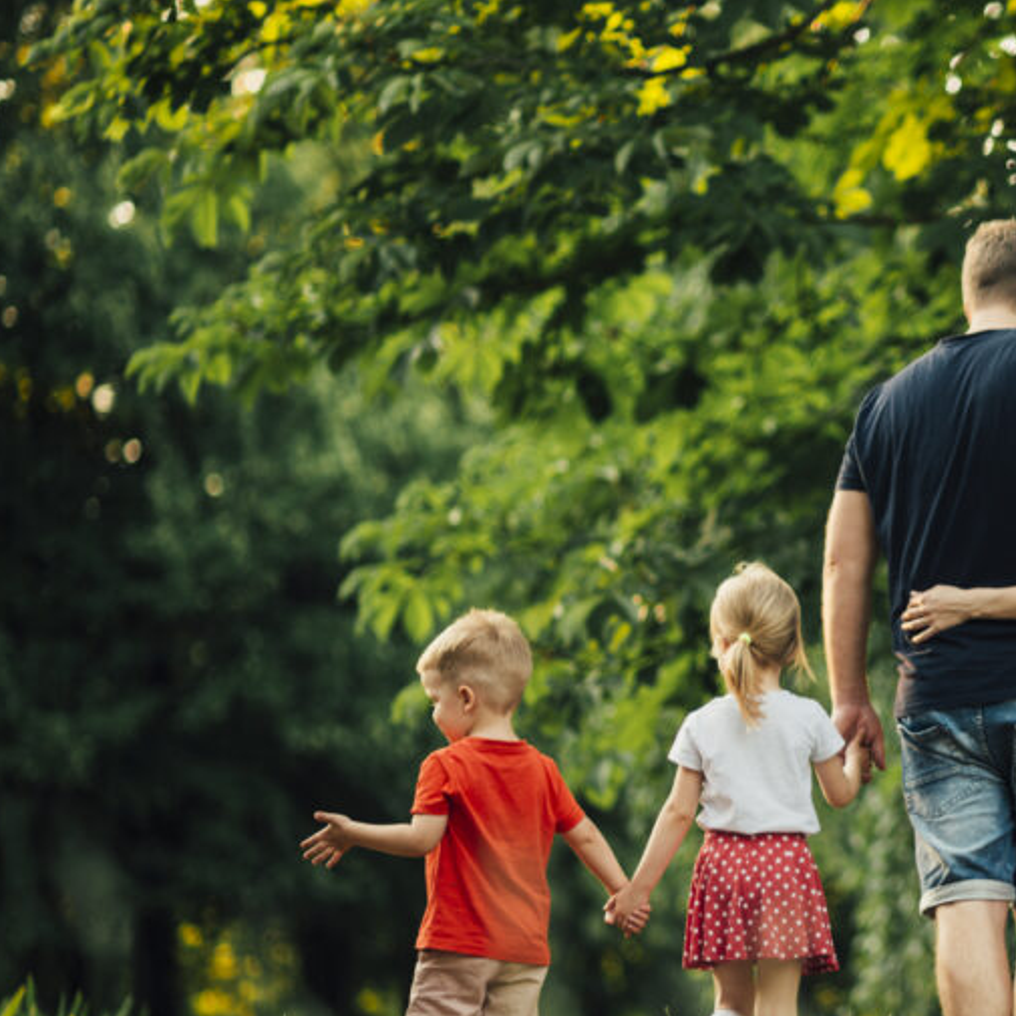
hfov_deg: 9.6
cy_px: 633
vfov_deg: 9.7
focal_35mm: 181
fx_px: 6010
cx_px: 1020
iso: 100
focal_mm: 105
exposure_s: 1/320
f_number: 2
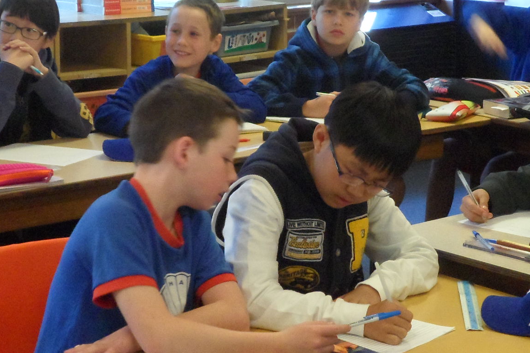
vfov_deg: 13.4
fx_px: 1502
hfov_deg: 20.0
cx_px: 292
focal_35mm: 102
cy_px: 124
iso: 400
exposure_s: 1/15
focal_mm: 7.8
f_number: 4.5
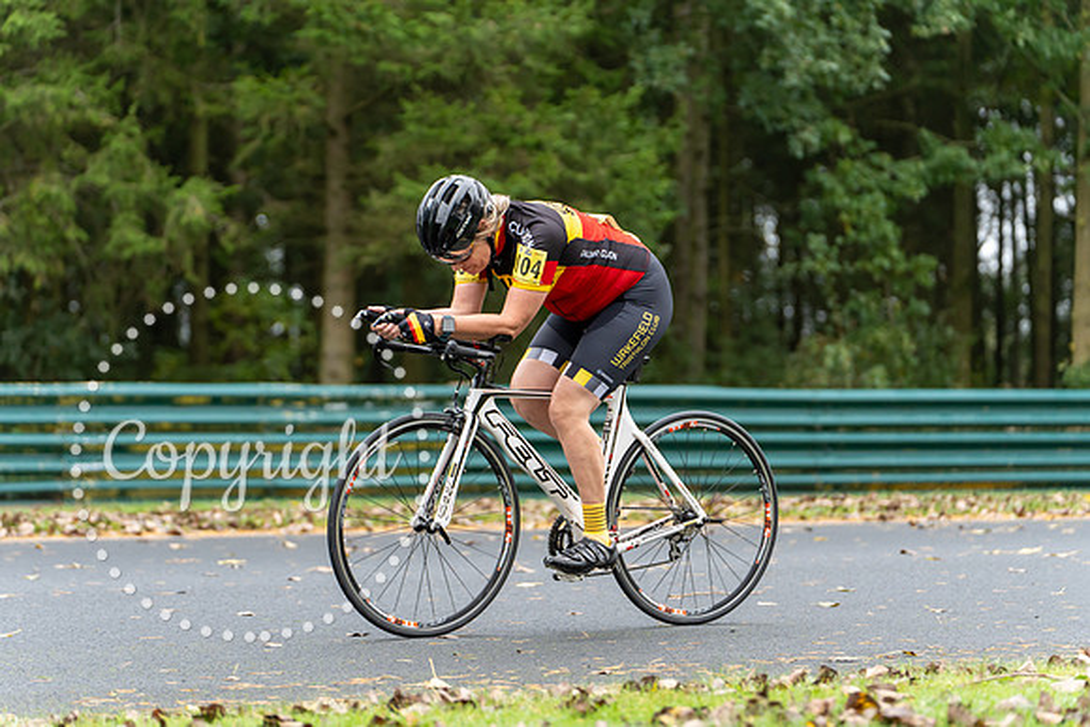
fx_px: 3452
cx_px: 545
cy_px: 364
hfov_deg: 17.9
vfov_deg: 12.0
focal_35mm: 114
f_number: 2.8
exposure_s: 1/1250
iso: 1600
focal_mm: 114
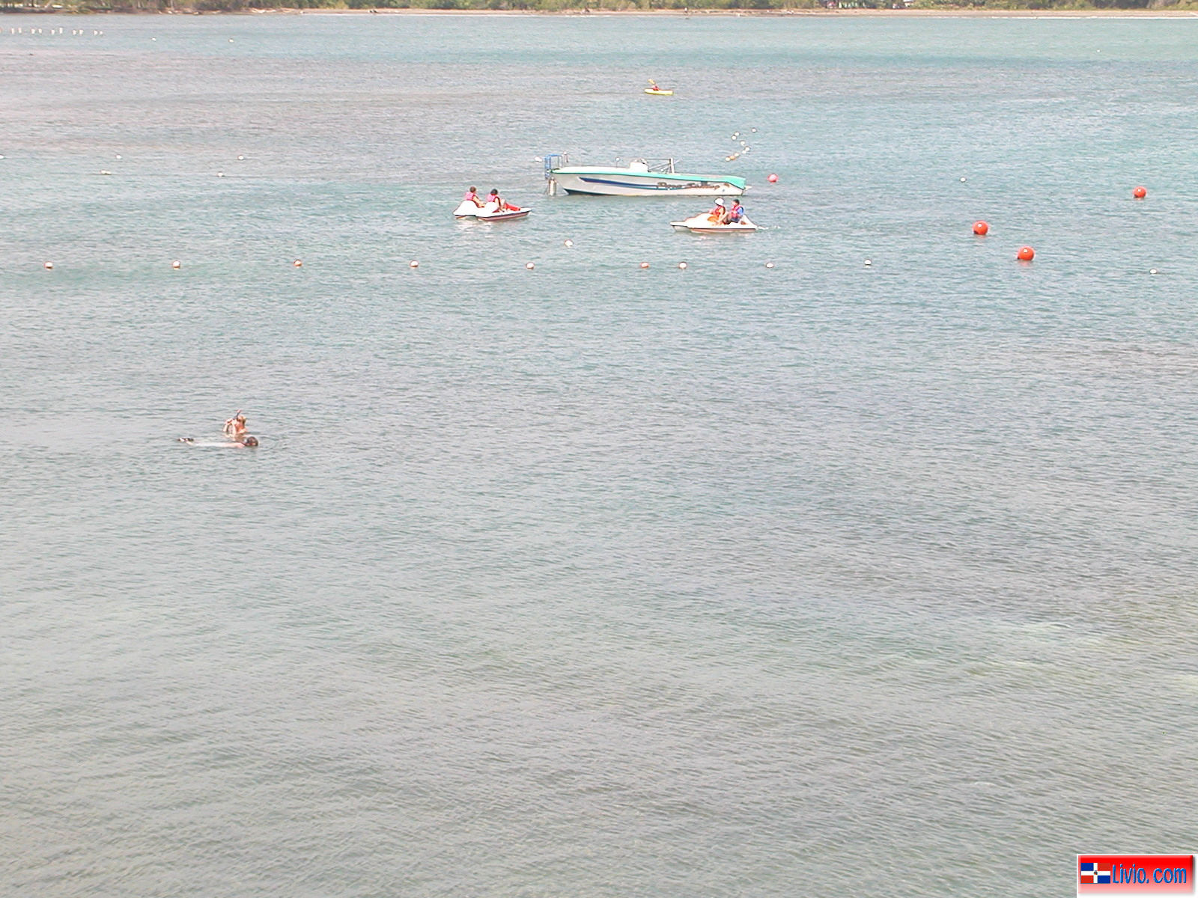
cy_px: 449
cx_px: 599
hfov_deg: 17.7
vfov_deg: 13.3
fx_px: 3842
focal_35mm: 111
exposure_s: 1/326
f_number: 4.8
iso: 100
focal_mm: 16.8
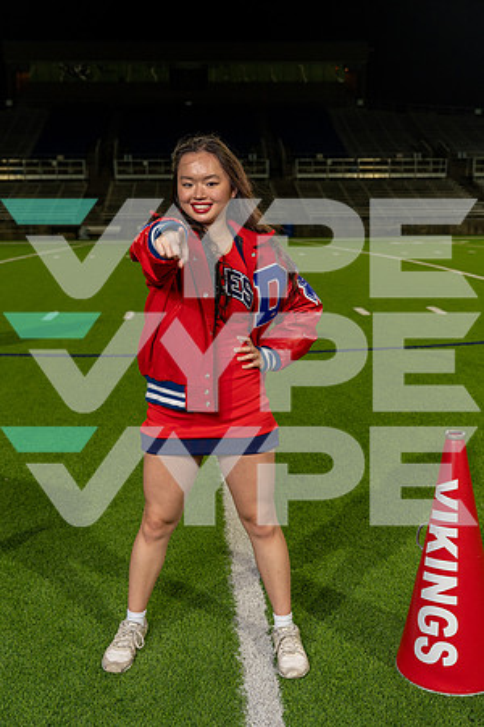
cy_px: 364
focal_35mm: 42
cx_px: 242
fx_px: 847
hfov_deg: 31.9
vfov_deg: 46.4
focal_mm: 42
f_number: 4.5
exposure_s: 1/250
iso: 640
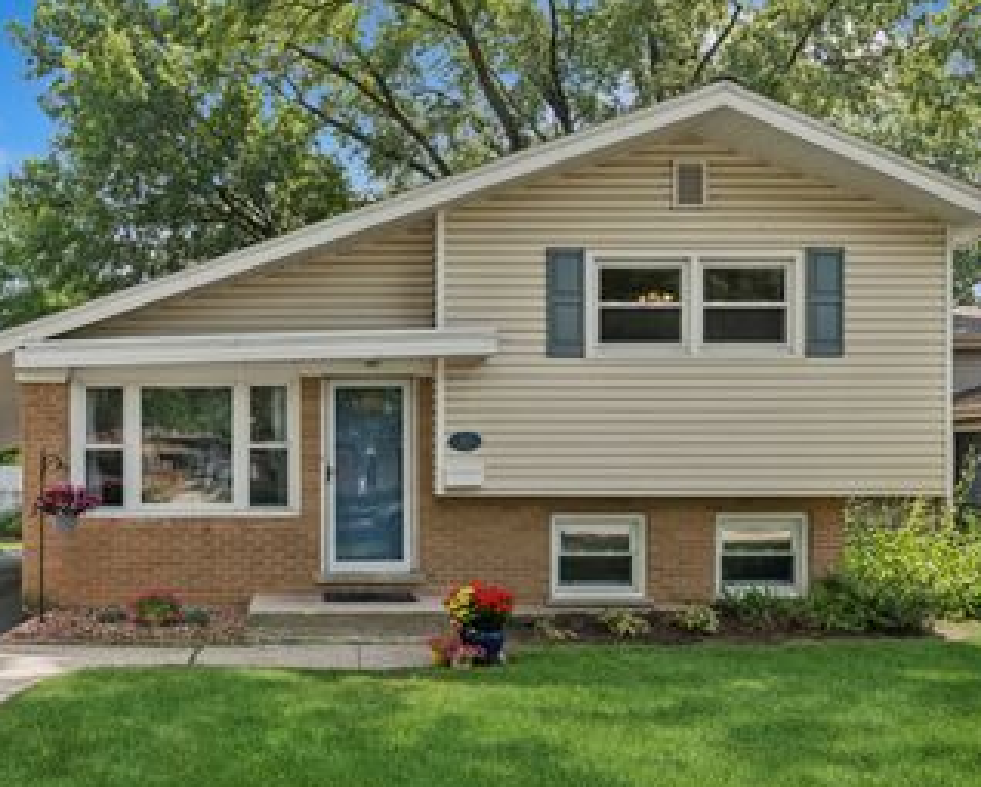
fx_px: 814
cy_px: 452
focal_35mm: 28
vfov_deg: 51.4
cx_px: 364
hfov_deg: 61.3
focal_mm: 19
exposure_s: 1/40
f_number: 13
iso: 100
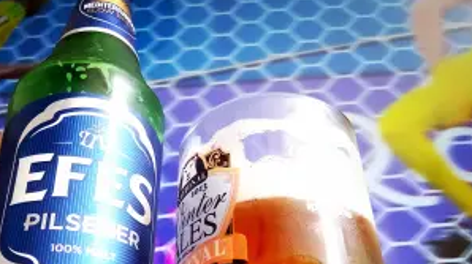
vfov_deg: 28.3
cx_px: 192
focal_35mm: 41
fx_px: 513
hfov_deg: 49.2
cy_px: 215
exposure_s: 1/30
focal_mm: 3.54
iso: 182
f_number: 2
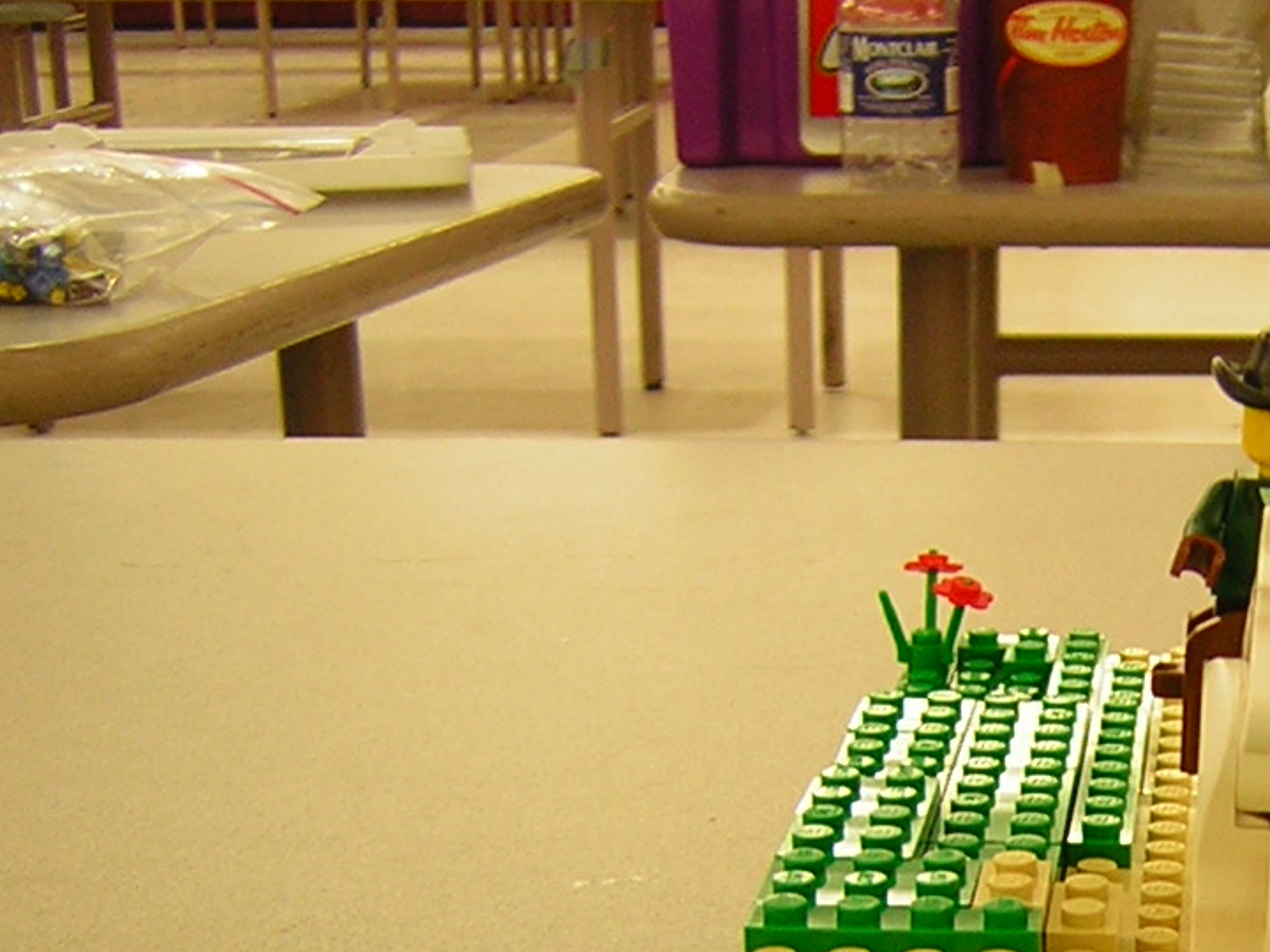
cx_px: 1328
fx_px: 2935
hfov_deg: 23.2
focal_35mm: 80
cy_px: 970
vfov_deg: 17.9
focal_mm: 4.7
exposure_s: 1/5.7
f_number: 2.6
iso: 51
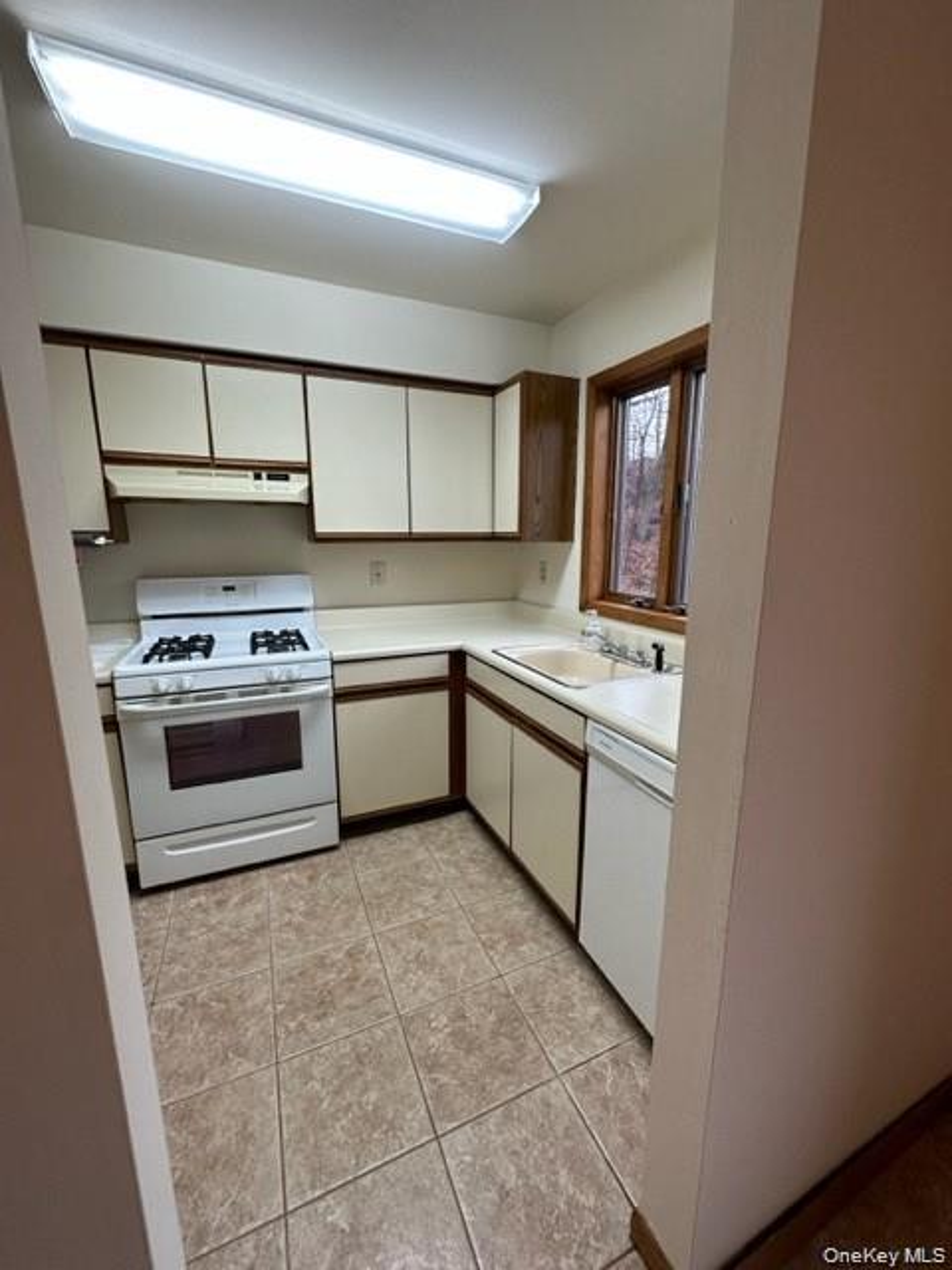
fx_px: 513
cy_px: 635
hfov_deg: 85.7
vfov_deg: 102.1
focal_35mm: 14
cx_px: 476
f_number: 2.2
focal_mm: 2.22
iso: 125
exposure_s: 1/120
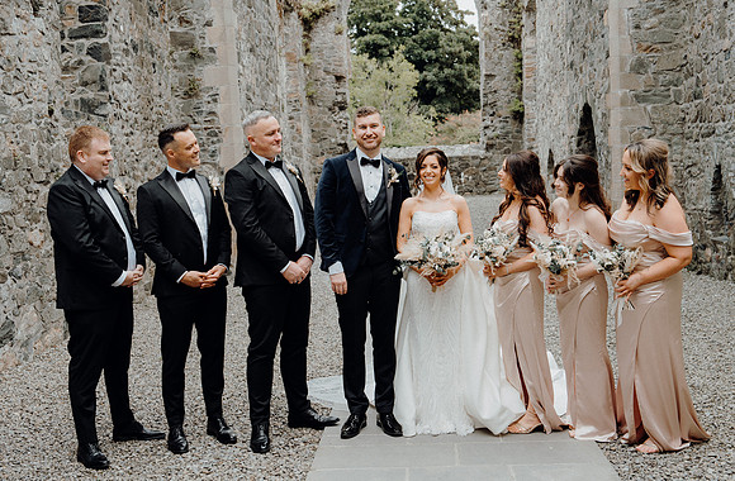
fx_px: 878
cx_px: 368
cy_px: 245
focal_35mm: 43
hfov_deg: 45.4
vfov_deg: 30.7
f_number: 5
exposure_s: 1/160
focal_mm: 43
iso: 200
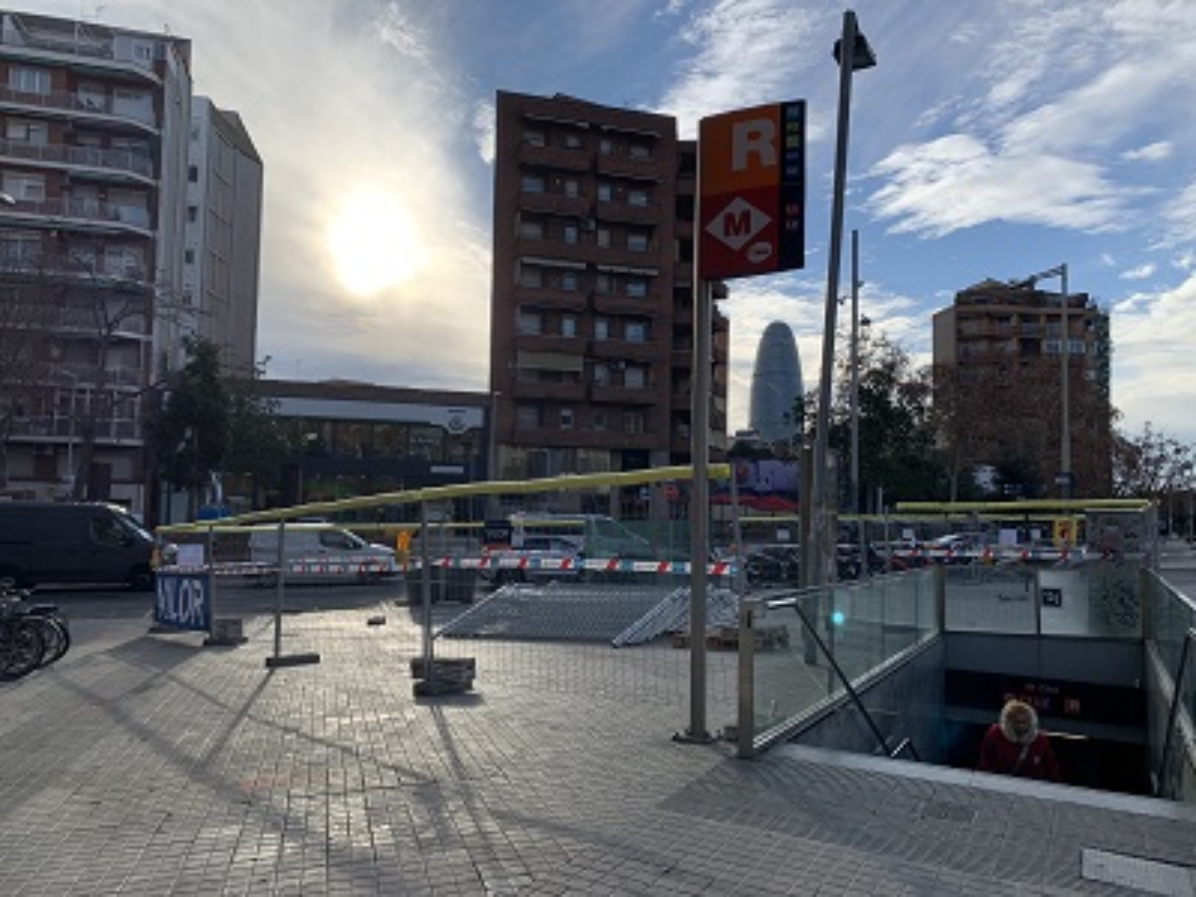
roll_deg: -1.7
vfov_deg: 53.1
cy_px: 448
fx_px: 898
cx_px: 598
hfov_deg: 67.3
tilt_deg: +3.7
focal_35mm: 26
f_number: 1.8
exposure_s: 1/2257
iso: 25
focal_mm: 4.25
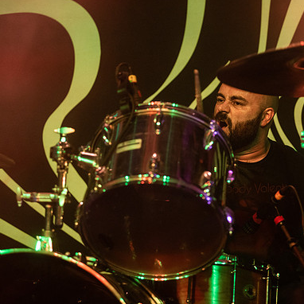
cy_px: 152
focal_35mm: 129
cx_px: 212
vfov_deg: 13.5
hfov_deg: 13.5
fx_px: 1282
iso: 3200
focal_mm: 100
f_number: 3.2
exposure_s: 1/320
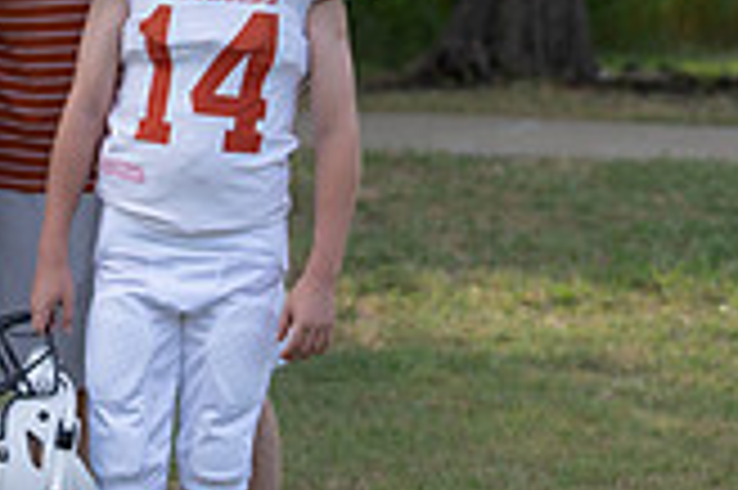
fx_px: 5079
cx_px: -27
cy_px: 11
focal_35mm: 248
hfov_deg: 8.3
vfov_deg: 5.5
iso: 100
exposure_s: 1/400
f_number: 2.8
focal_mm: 70
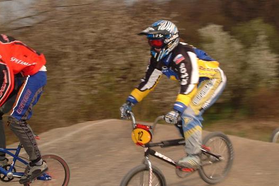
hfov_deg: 31.5
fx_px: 493
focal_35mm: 64
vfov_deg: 21.4
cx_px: 165
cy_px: 95
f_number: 11
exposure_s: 1/125
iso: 100
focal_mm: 35
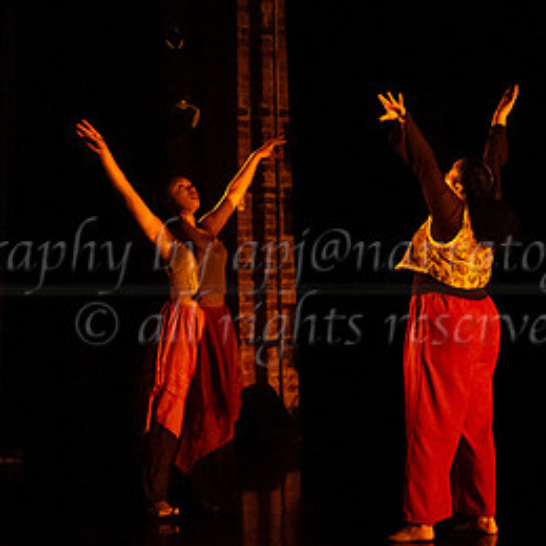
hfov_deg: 15.7
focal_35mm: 110
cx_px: 439
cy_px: 285
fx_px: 1963
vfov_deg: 15.8
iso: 4000
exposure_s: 1/400
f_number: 4
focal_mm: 39
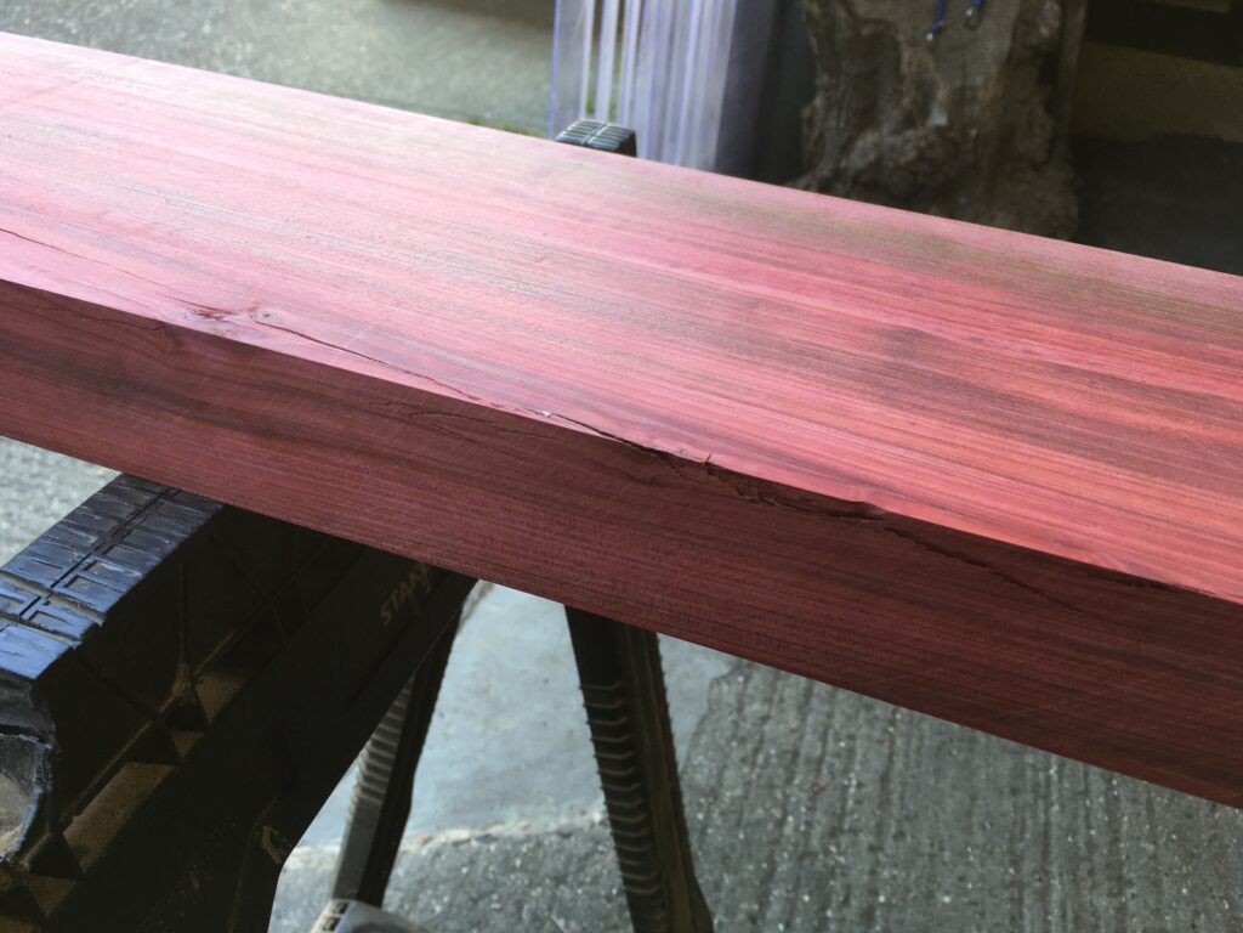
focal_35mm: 29
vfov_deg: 48.2
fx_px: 1041
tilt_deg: -34.9
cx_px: 622
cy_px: 466
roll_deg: -7.0
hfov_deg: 61.7
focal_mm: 4.15
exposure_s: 1/50
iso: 32
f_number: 2.2
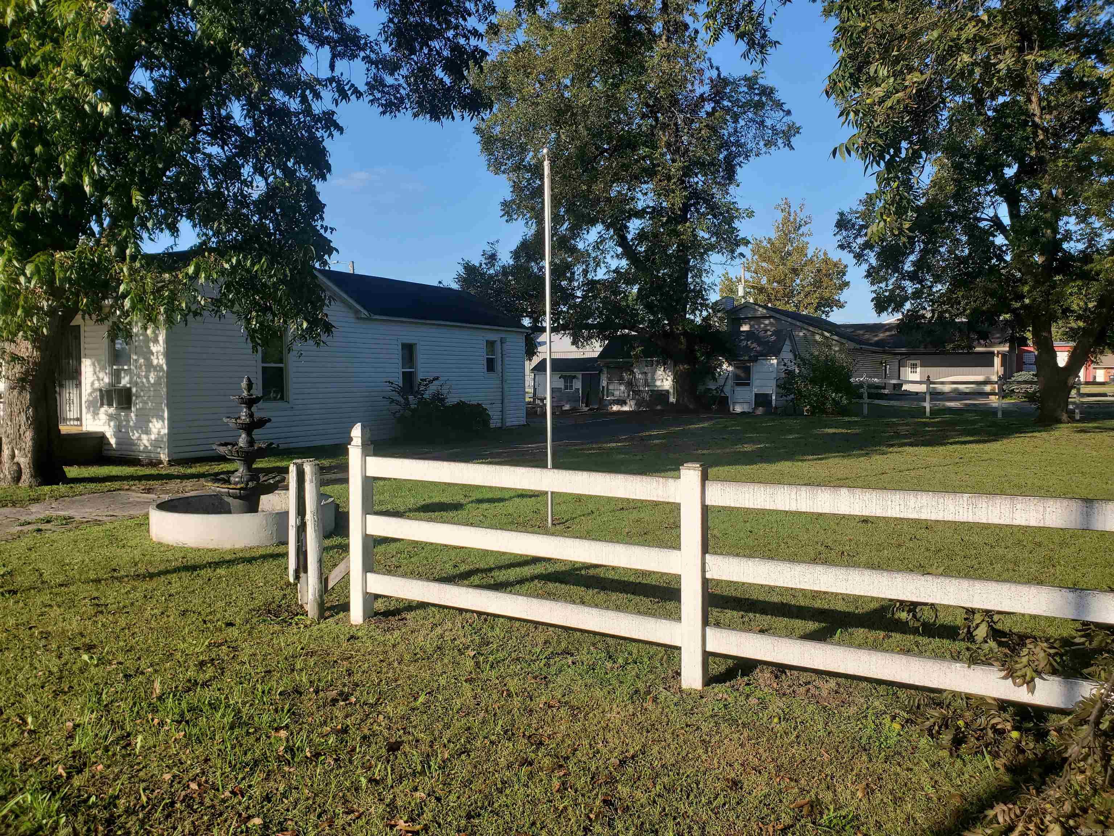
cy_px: 418
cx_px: 557
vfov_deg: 53.1
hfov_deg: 67.3
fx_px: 837
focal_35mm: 26
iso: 50
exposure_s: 1/1769
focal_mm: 4.3
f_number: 2.4
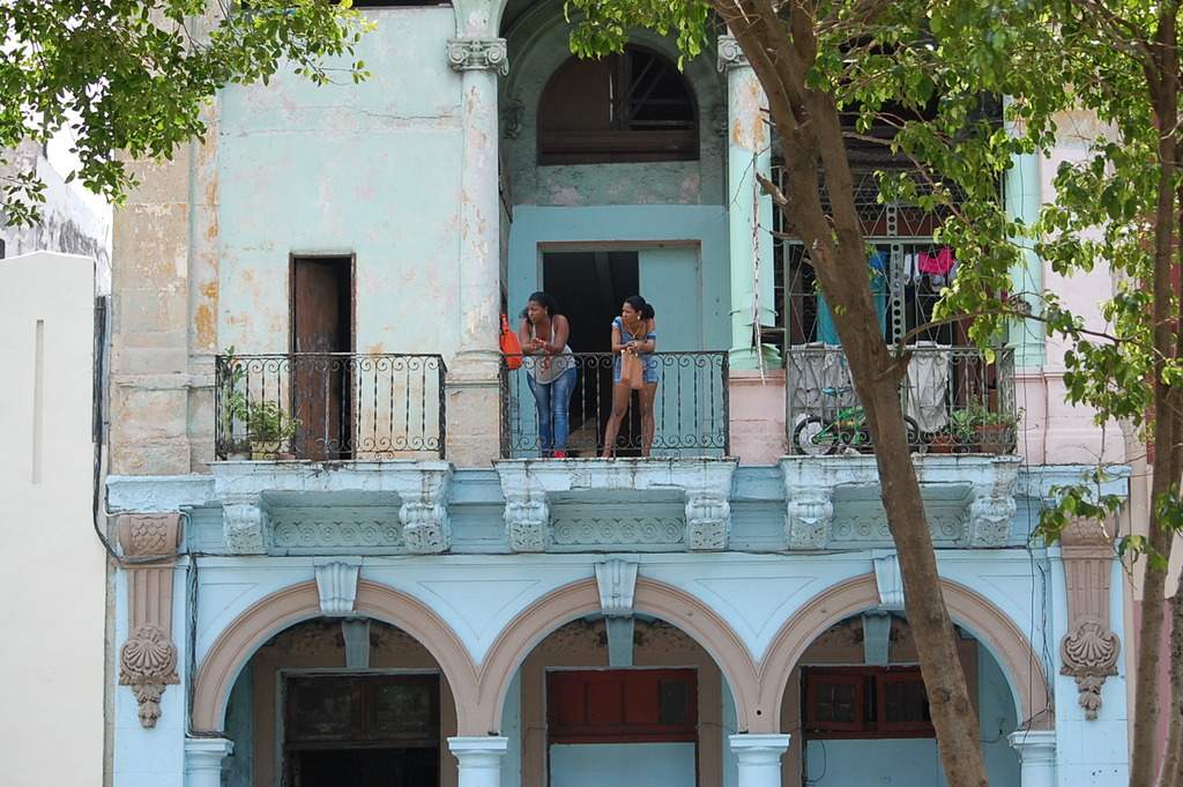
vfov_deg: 14.7
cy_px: 394
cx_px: 592
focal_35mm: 93
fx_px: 3054
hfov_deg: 21.9
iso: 400
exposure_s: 1/500
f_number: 5.6
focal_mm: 62
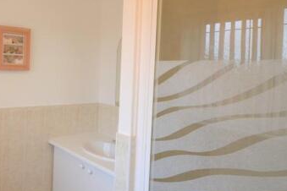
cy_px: 75
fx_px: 231
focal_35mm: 29
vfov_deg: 44.7
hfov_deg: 56.8
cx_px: 41
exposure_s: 1/60
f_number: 4
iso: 720
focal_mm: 10
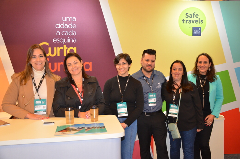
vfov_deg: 36.7
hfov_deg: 53.2
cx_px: 120
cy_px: 80
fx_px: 240
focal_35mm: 36
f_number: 3.8
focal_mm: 24
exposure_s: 1/60
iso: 800
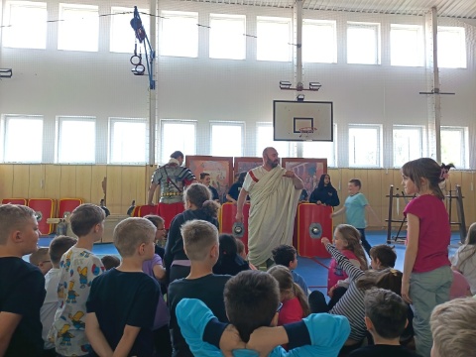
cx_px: 238
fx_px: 330
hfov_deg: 71.6
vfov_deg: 56.8
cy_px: 178
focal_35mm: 24
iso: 407
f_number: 1.75
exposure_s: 1/50
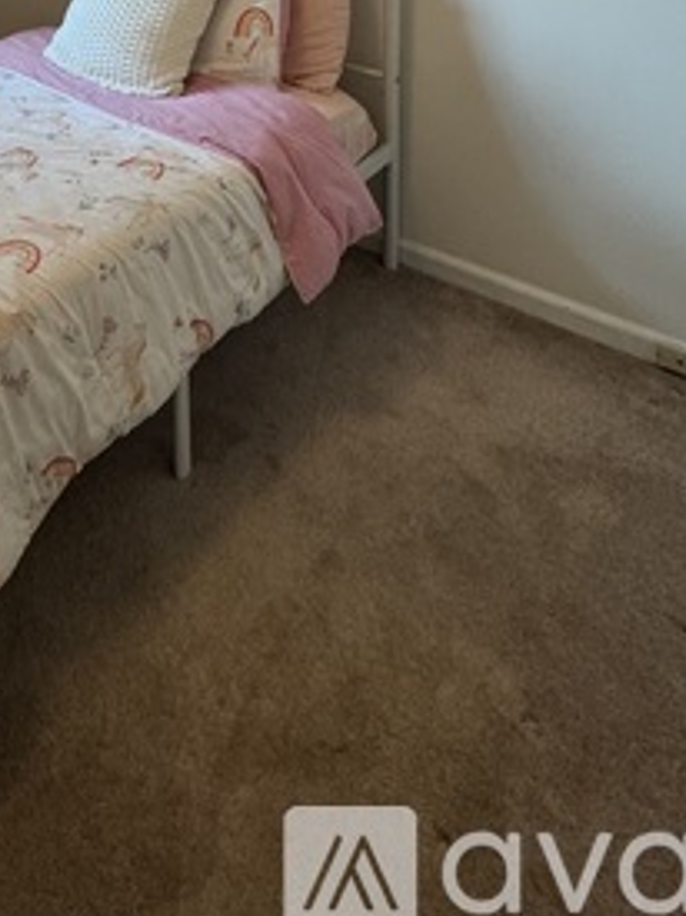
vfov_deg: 39.6
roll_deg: +2.7
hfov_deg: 37.1
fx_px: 899
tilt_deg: -4.8
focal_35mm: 34
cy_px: -172
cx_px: -10
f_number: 2.2
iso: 200
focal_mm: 2.22
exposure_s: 1/60
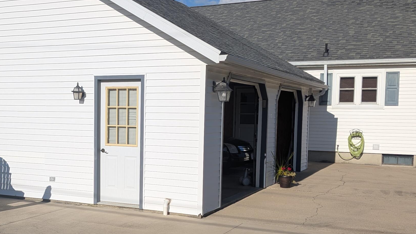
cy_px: 145
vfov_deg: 24.9
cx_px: 127
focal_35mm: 48
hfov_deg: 42.1
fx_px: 529
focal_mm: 4.53
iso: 39
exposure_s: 1/3906
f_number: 1.7
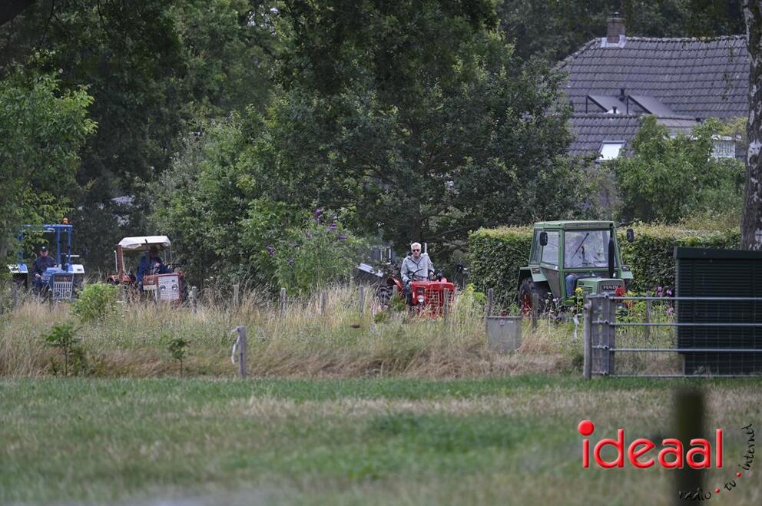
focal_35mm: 400
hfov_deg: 5.2
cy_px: 253
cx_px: 381
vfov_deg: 3.4
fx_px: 8457
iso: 320
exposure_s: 1/500
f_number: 5.6
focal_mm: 400
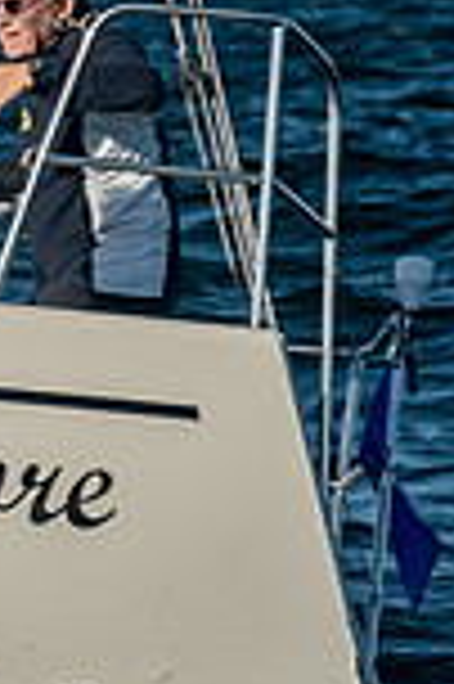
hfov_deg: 1.8
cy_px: -115
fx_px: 14295
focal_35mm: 754
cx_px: -1026
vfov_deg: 2.7
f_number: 6.3
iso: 400
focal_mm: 150
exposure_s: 1/2000
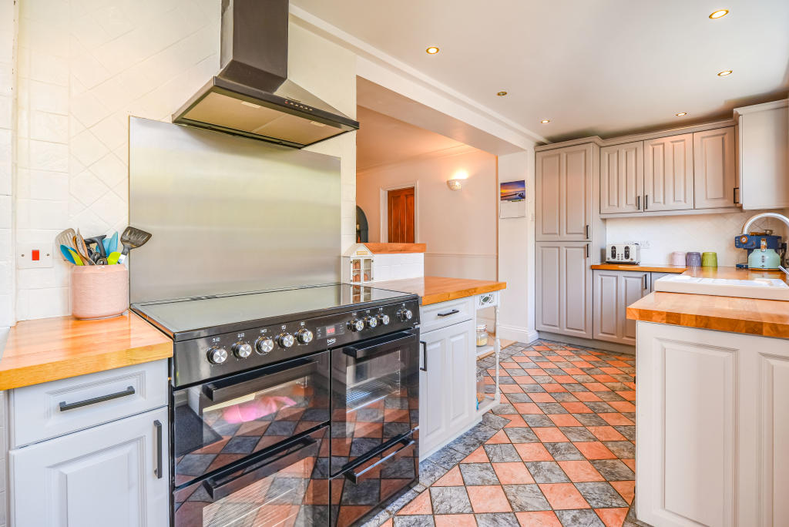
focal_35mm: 15
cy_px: 264
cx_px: 394
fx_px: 329
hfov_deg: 100.4
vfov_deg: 77.4
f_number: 9
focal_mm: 15
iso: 200
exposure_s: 1/15
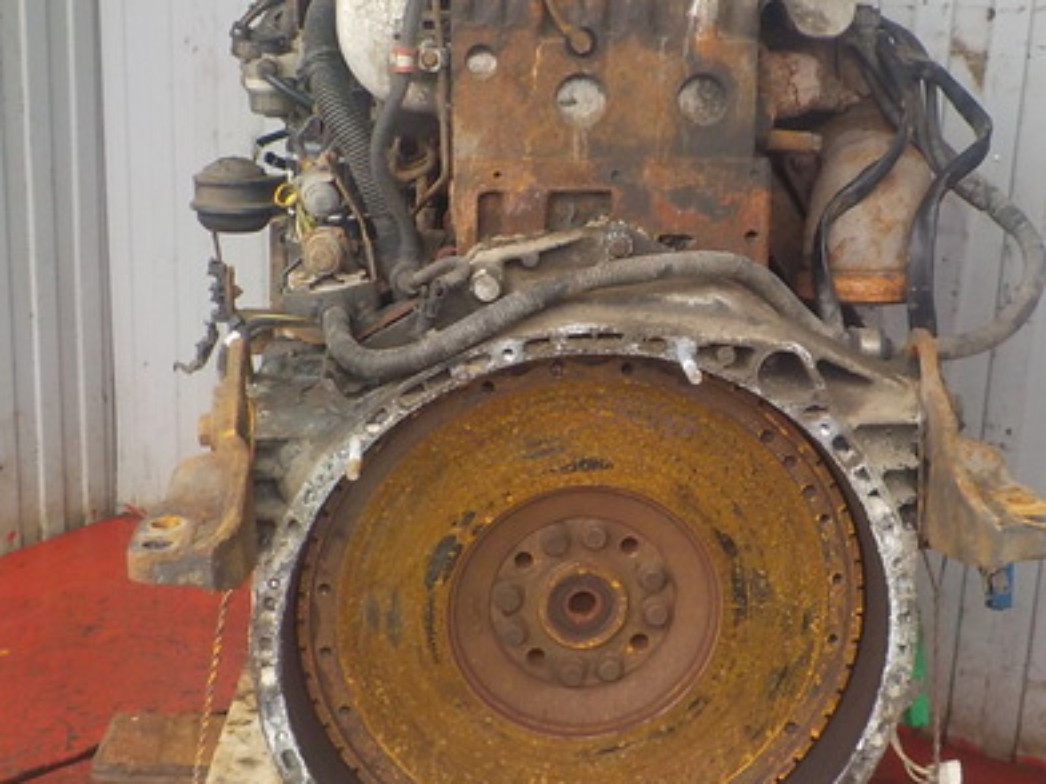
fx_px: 1481
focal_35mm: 49
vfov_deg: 29.7
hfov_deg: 38.8
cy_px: 360
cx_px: 622
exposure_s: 1/30
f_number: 3.3
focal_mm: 4.1
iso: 250
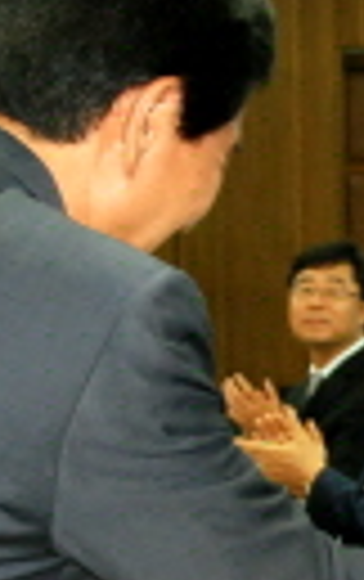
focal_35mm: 154
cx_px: 665
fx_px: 2436
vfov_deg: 13.5
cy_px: 400
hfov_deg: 8.2
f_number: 5
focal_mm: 26
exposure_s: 1/60
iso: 800
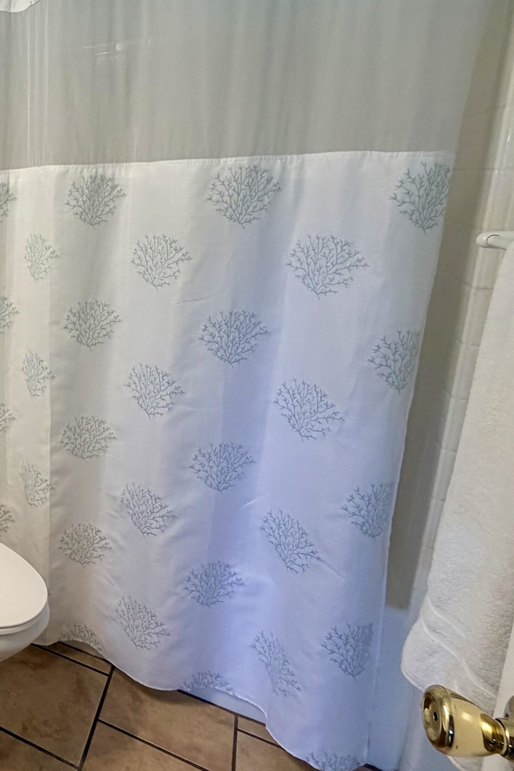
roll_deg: +1.7
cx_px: -97
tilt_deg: -11.8
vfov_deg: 66.6
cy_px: 302
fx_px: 578
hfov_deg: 37.0
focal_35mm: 27
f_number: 2.2
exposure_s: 1/120
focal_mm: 2.22
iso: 200
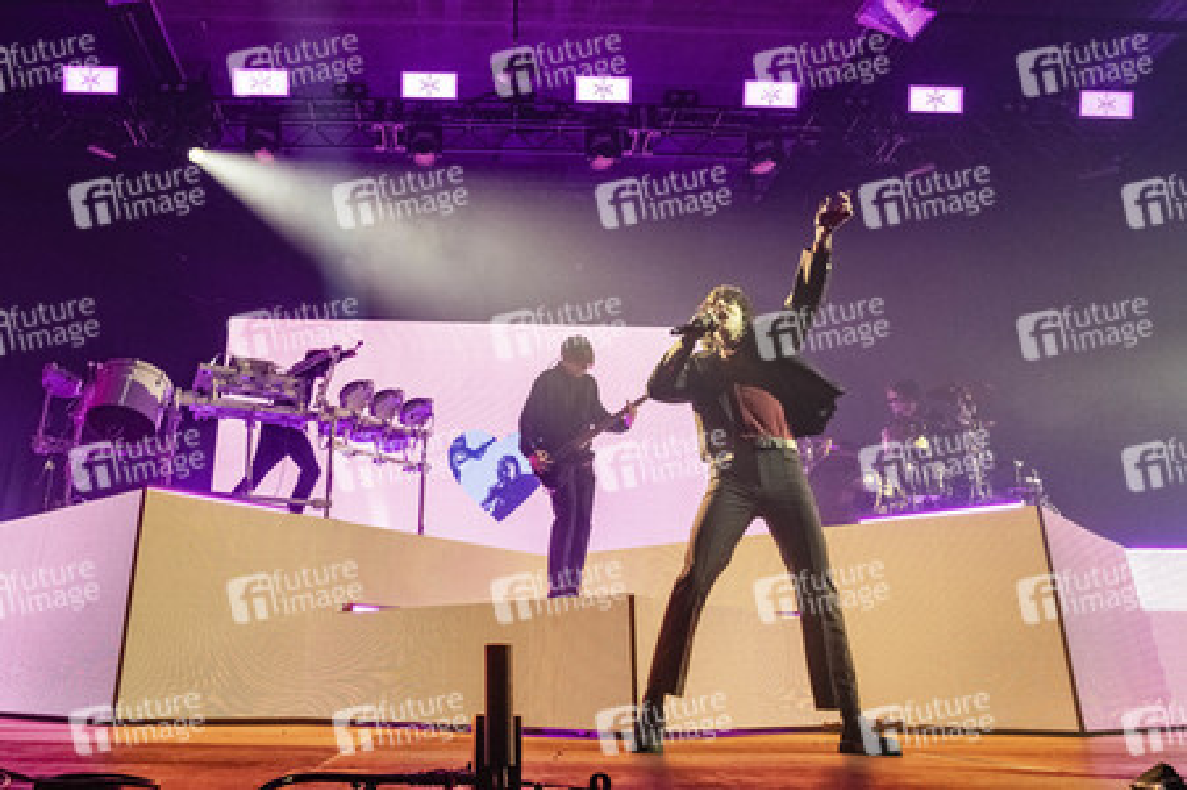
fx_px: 791
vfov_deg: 53.1
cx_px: 594
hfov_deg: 73.8
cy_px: 395
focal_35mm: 24
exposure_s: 1/500
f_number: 5
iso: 2500
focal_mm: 24
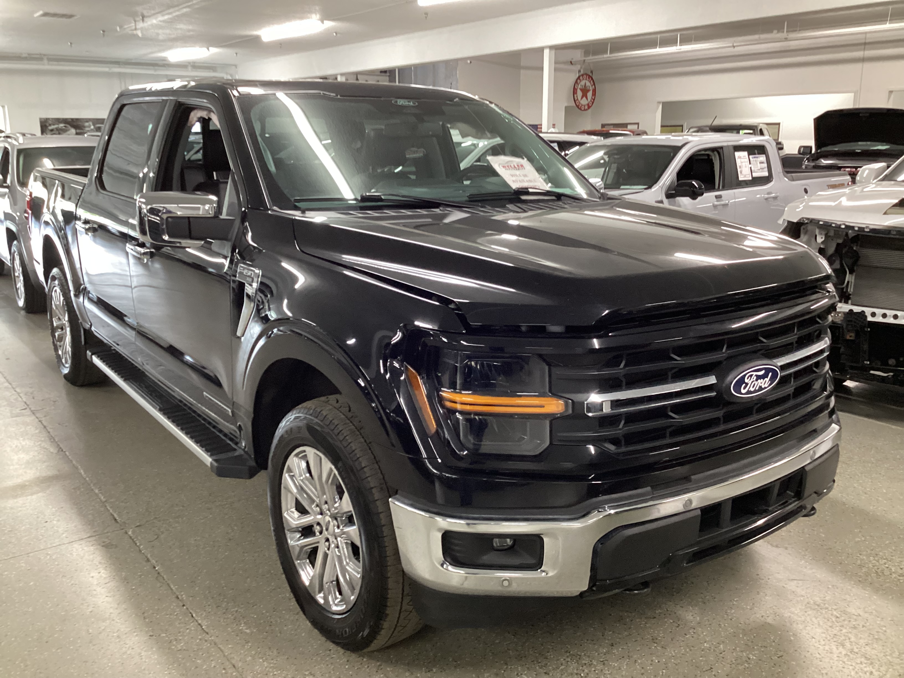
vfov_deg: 45.4
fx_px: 810
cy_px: 339
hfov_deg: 58.4
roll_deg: +0.5
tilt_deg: -15.8
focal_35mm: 31
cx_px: 452
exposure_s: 1/50
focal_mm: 3.3
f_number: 2.4
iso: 320
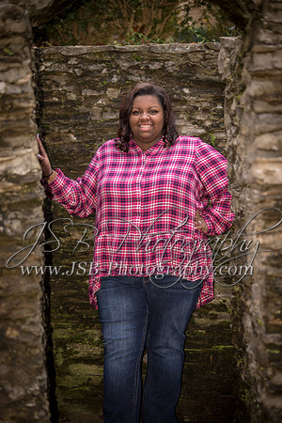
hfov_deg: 12.5
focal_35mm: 110
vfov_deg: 18.6
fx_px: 1292
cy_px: 212
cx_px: 141
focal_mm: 110
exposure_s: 1/60
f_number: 2.8
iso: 200
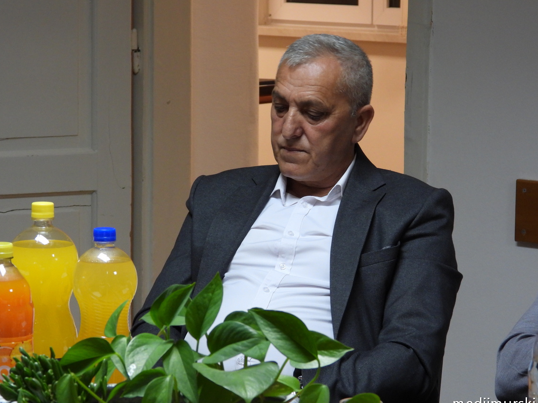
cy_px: 210
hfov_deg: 13.8
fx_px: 2223
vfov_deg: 10.4
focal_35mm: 143
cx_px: 273
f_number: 4
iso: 400
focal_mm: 24.3
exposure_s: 1/25
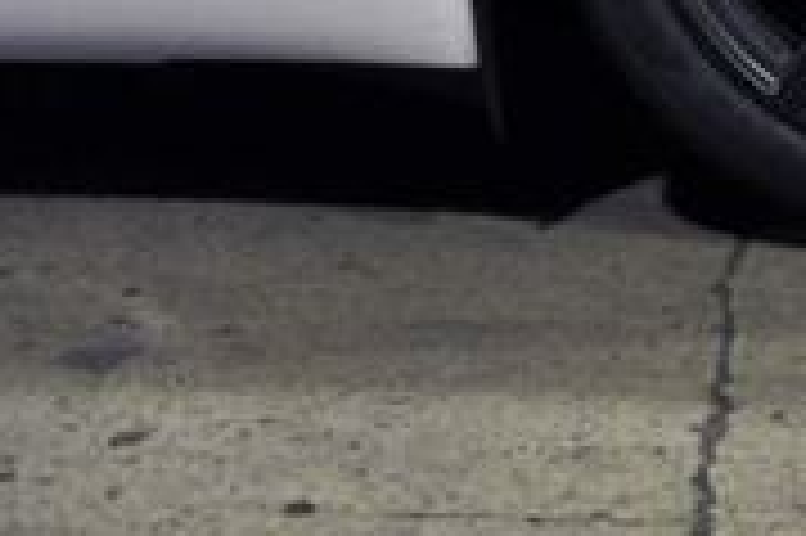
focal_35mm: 118
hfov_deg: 16.5
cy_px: -313
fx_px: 2639
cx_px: 1009
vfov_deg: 11.1
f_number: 4
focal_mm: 24
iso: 500
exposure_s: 1/15
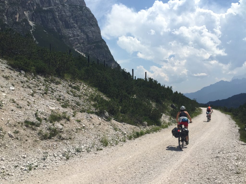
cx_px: 123
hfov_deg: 61.7
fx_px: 206
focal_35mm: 29
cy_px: 92
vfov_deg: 48.2
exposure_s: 1/3968
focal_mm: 4.15
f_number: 2.2
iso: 32
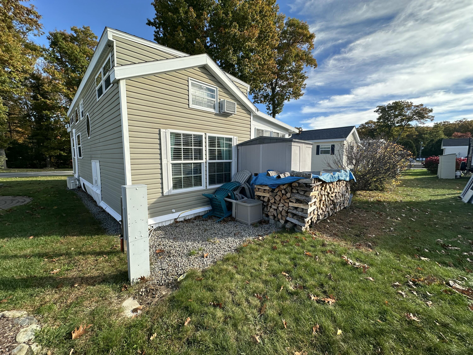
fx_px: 191
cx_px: 236
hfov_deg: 102.1
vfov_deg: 85.7
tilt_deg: -5.9
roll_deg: -0.1
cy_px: 178
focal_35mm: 14
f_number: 2.2
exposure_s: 1/759
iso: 50
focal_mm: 2.22
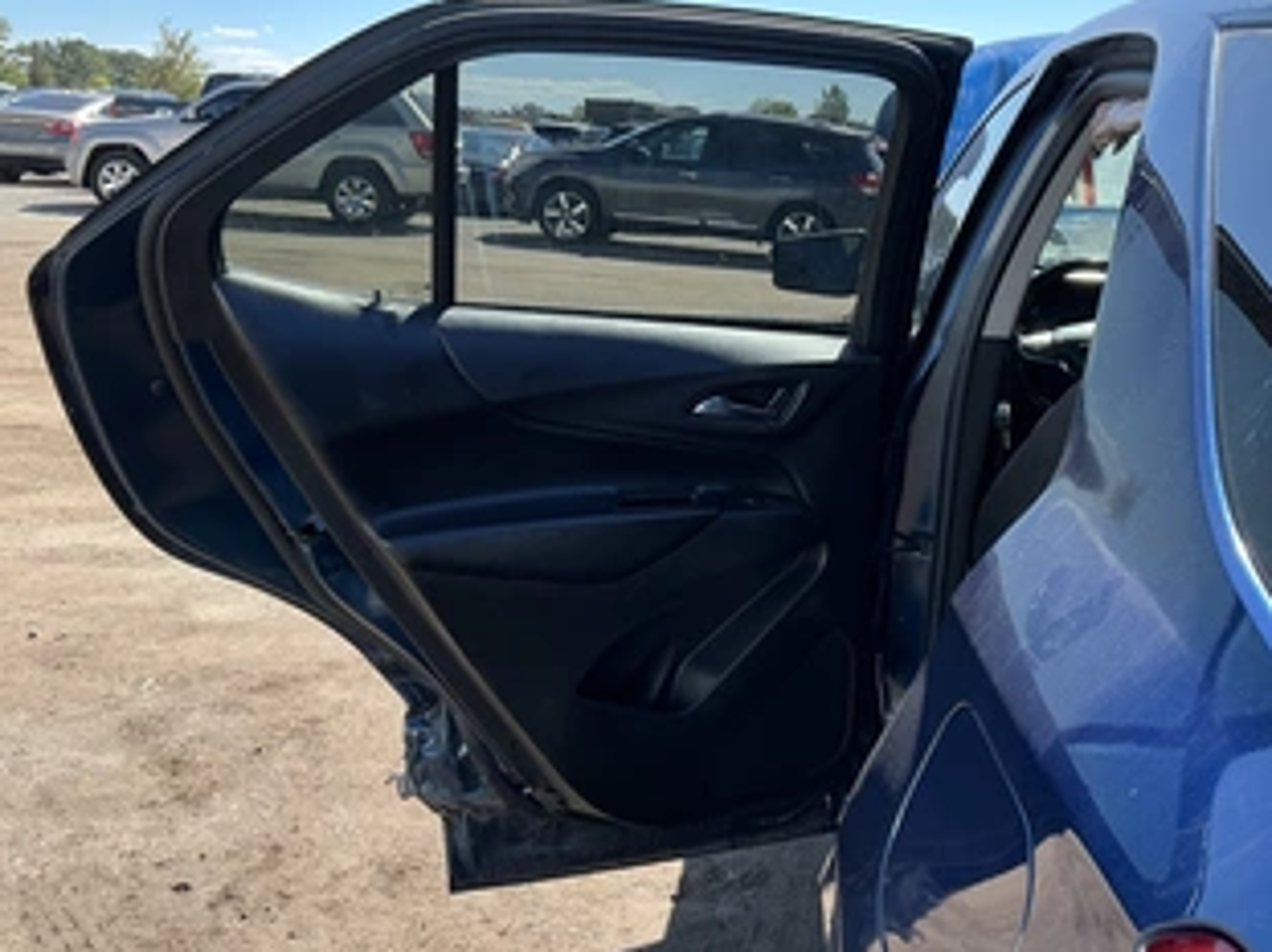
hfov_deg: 50.7
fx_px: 1322
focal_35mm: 36
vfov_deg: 39.6
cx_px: 814
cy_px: 462
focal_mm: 3
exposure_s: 1/439
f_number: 1.8
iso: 25
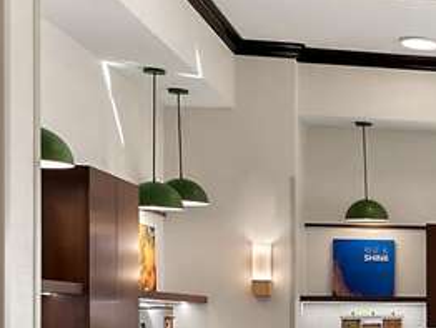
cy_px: 444
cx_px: 774
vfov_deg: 17.8
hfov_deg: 19.4
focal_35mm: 77
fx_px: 971
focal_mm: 14
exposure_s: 1/15
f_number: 8
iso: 400
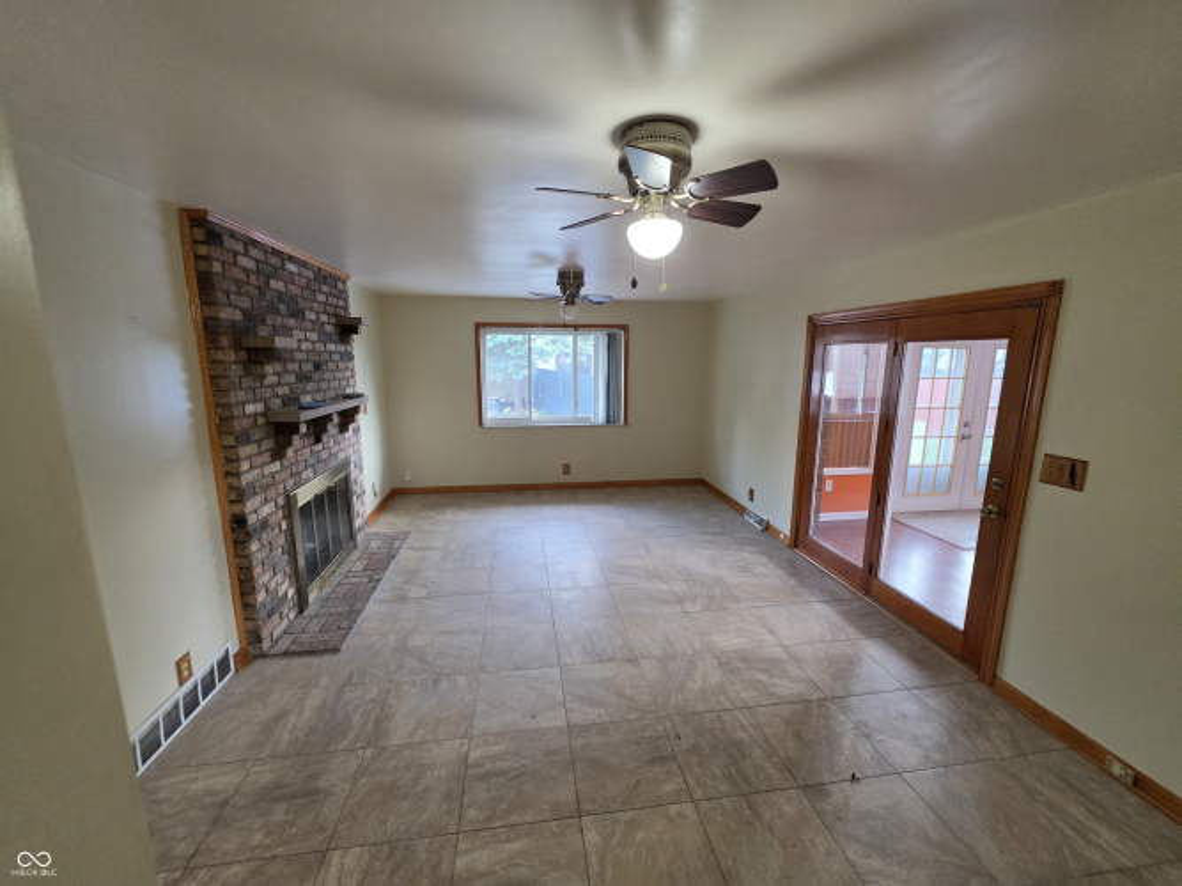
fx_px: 444
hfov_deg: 106.2
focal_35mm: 13
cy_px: 443
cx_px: 591
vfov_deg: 89.9
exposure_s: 1/120
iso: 320
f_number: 1.9
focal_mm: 2.2
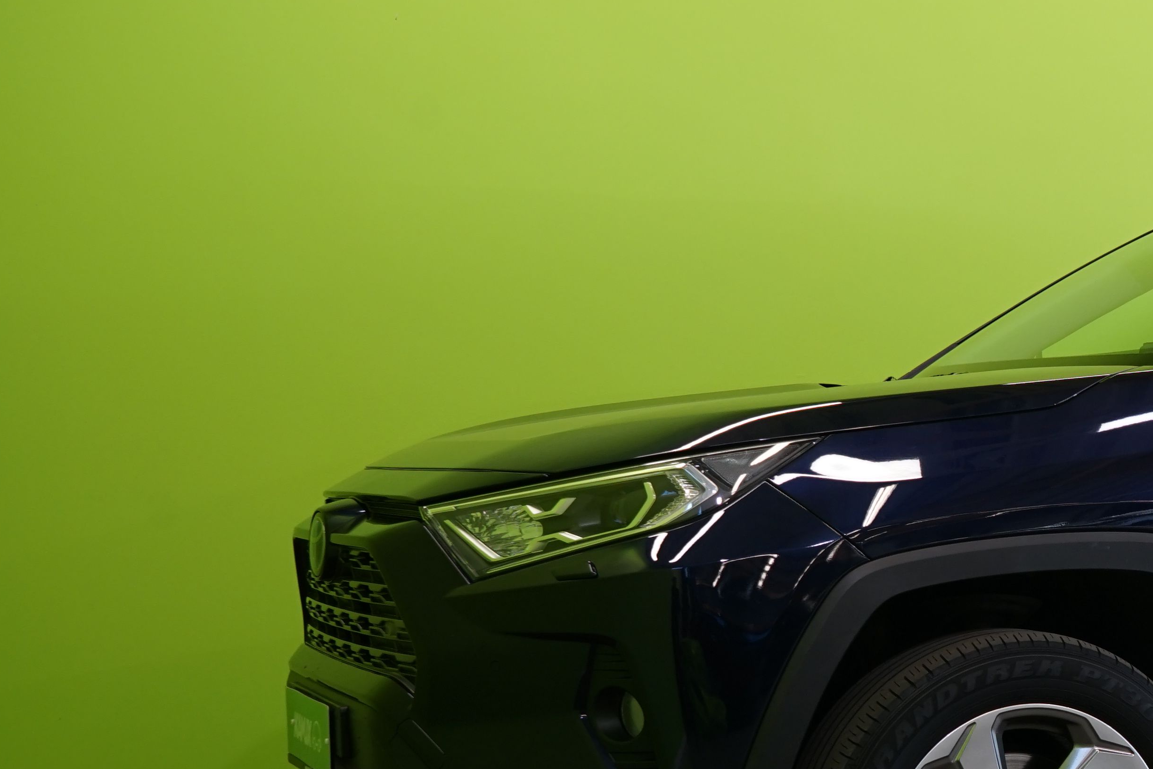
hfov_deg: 24.5
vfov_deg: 17.8
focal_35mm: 76
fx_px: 2434
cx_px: 1332
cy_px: 598
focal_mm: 31
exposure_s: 1/30
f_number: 6.3
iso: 400
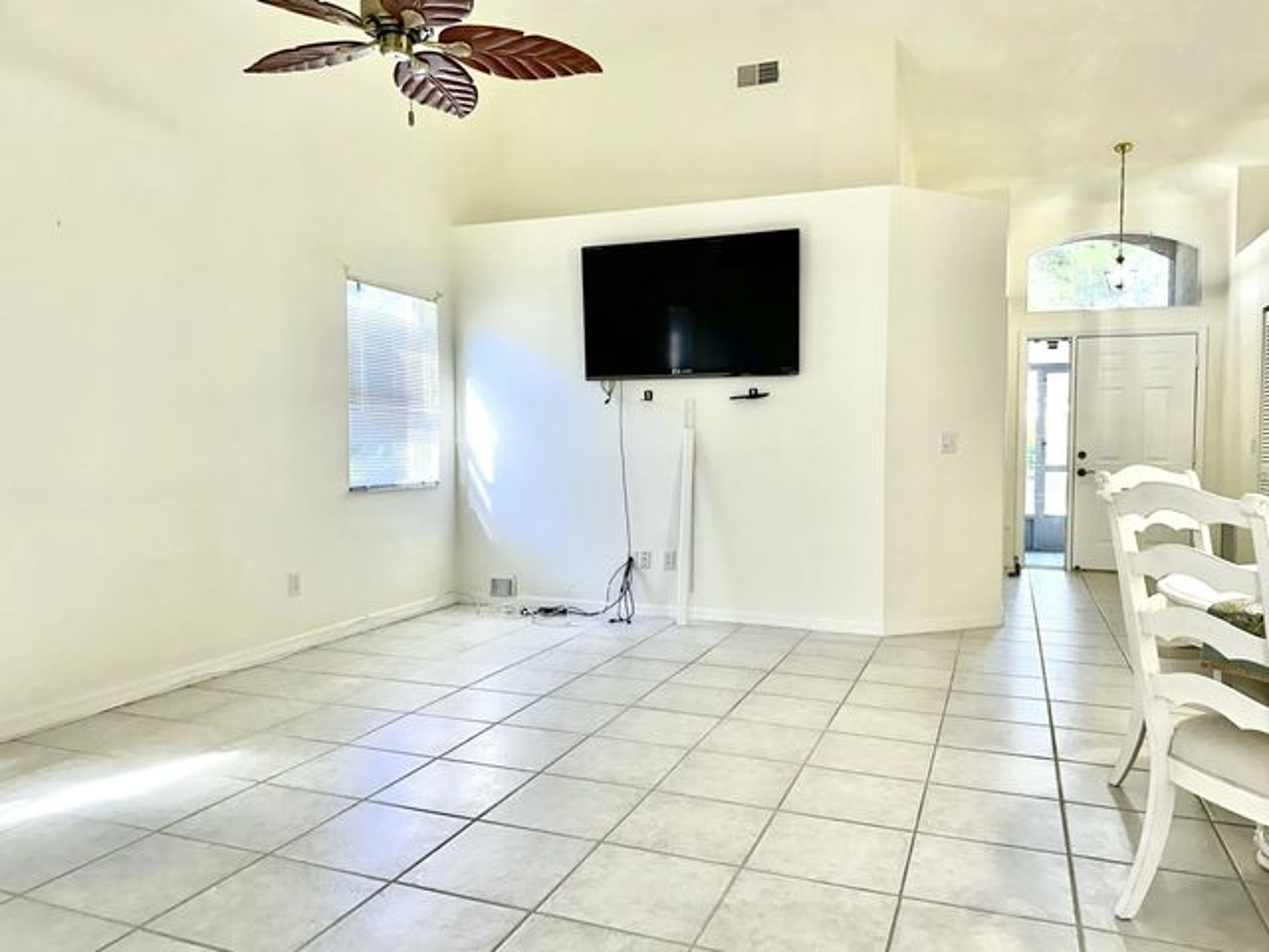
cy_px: 476
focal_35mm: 24
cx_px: 634
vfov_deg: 56.8
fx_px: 880
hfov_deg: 71.6
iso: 125
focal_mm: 6.86
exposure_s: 1/120
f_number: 1.78
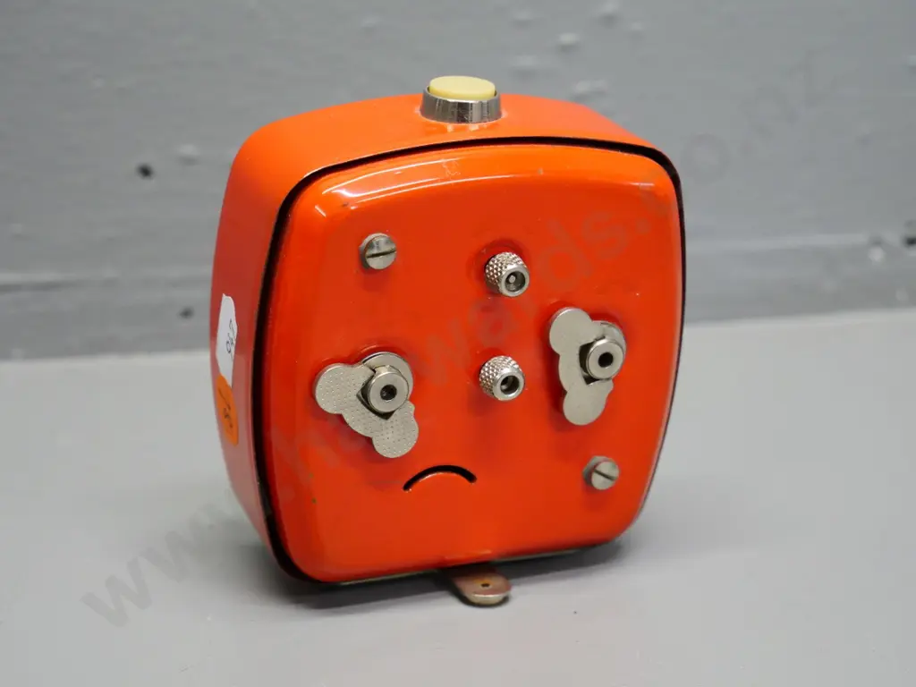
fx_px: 1905
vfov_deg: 20.4
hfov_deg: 27.0
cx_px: 458
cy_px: 344
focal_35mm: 72
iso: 1600
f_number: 5.3
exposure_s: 1/60
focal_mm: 36
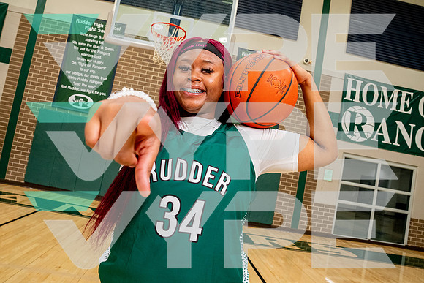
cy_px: 141
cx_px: 211
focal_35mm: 26
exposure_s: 1/125
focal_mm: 24
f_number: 7.1
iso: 3200
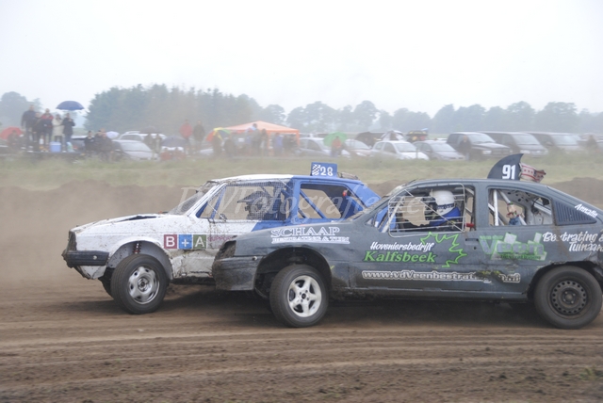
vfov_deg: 15.2
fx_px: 1509
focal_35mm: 90
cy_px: 202
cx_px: 302
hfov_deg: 22.6
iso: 360
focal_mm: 60
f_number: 5
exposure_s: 1/500
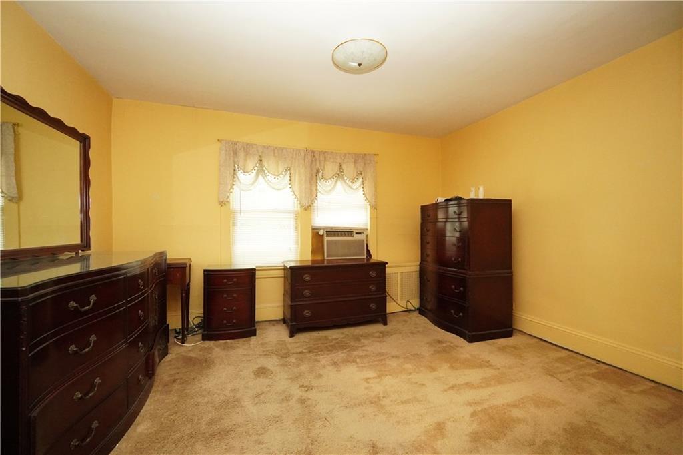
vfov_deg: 77.3
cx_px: 342
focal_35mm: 15
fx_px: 284
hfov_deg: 100.4
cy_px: 228
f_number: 4.5
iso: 5000
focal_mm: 10
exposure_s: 1/125
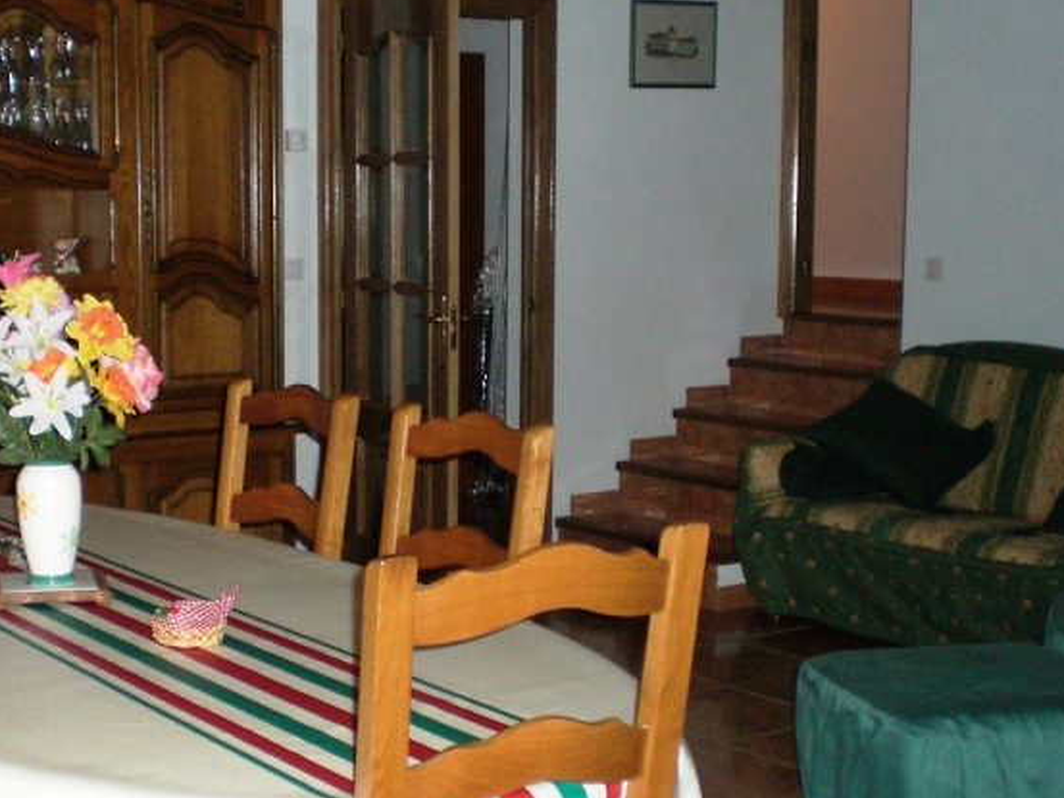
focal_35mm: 55
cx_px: 335
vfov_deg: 26.6
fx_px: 1691
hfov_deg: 34.5
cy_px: 438
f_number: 3.1
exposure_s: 1/60
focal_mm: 6.3
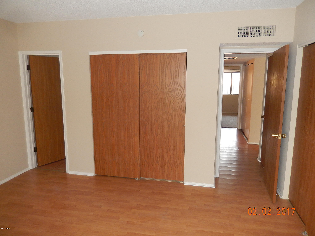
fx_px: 227
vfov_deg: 54.9
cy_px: 118
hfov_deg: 69.4
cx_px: 158
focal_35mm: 25
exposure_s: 1/30
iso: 220
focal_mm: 4.5
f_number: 3.4
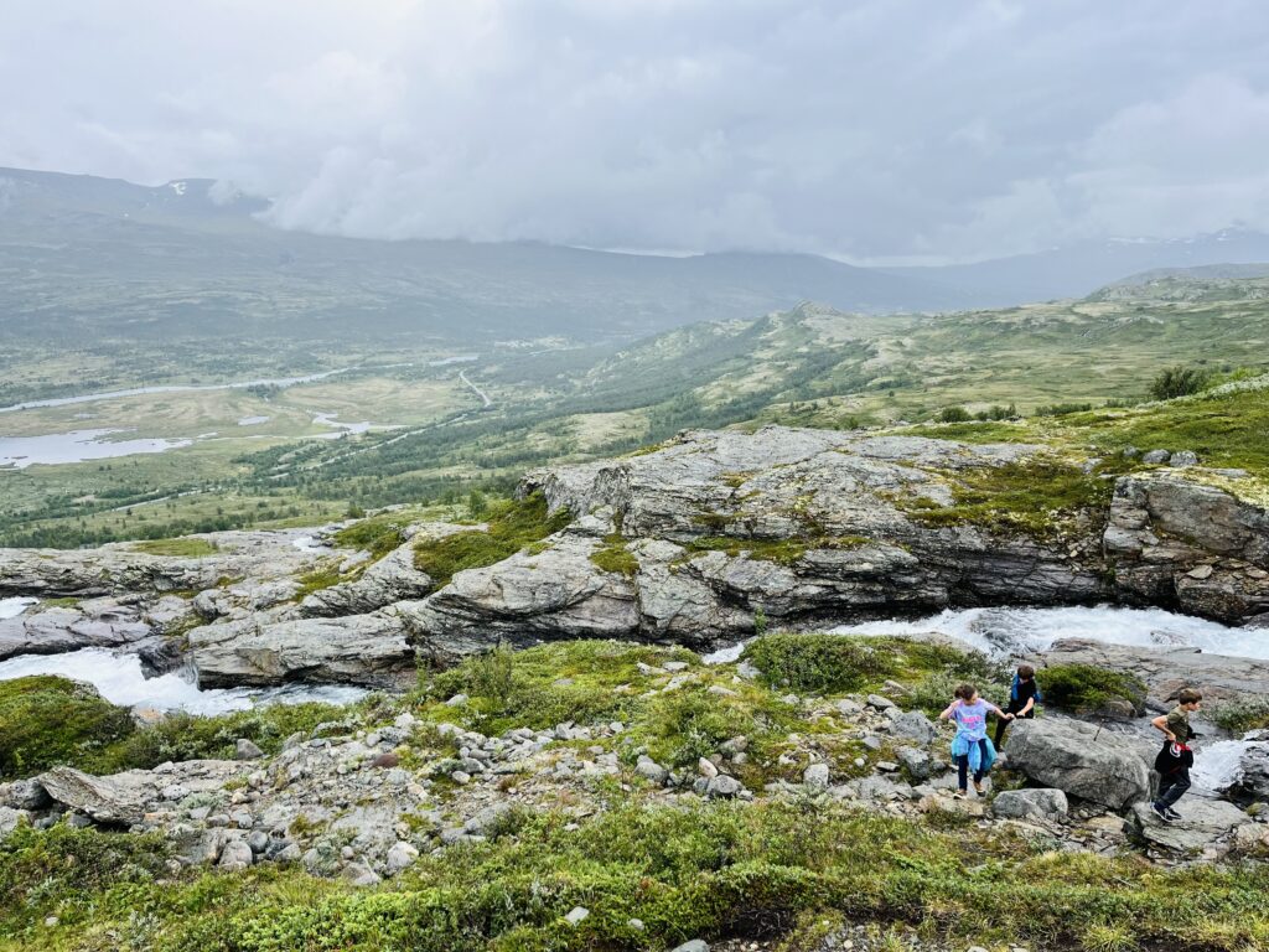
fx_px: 953
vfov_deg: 53.1
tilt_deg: -13.3
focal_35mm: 26
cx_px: 634
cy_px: 476
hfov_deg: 67.3
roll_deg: -0.3
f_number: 1.6
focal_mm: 5.1
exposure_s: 1/928
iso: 50
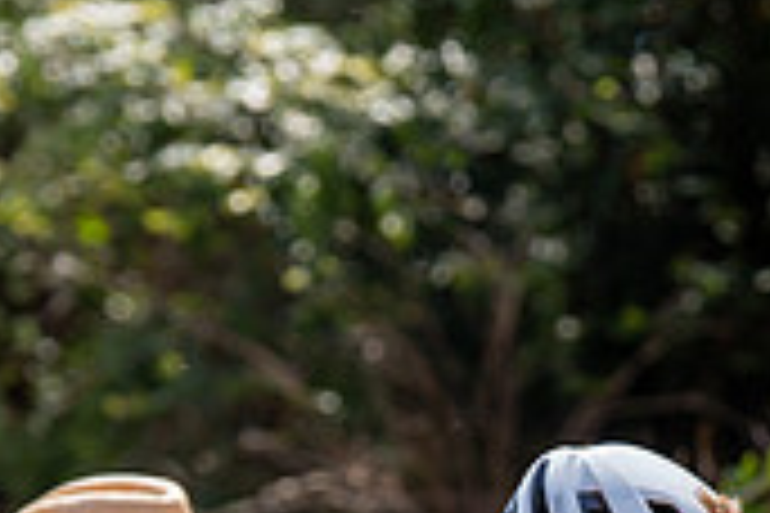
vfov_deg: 3.2
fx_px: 9047
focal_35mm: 423
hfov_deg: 4.9
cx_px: 608
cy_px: 808
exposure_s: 1/1000
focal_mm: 125
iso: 200
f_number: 3.5
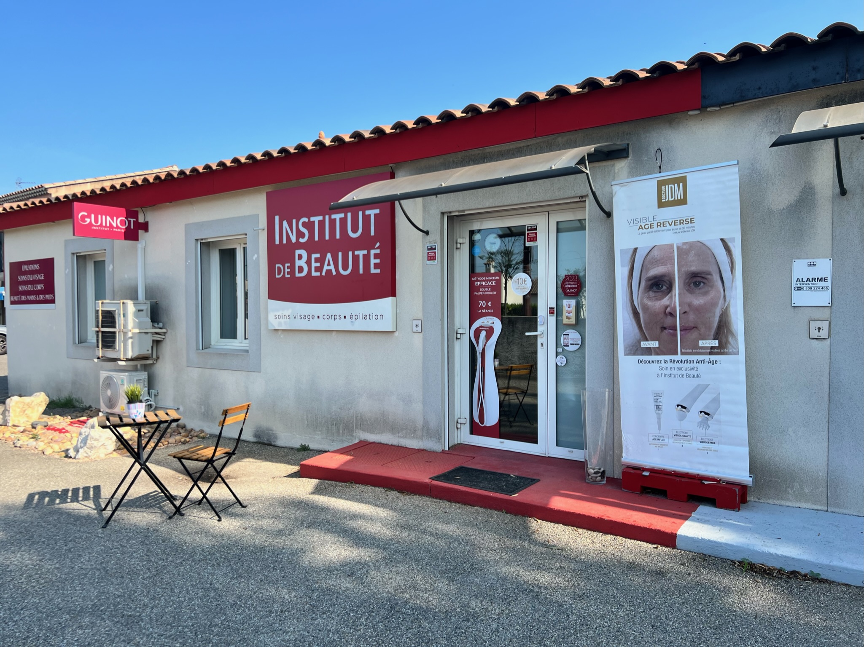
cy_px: 324
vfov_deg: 53.0
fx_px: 649
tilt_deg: -1.8
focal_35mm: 26
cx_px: 432
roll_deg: +0.1
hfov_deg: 67.3
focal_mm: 5.7
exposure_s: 1/1972
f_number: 1.5
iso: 50
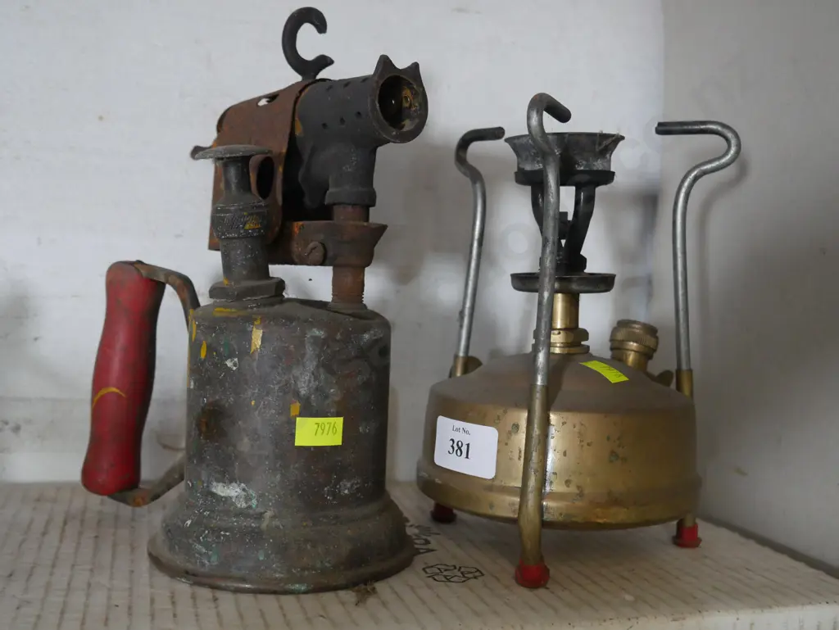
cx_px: 420
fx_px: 970
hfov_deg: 46.8
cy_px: 315
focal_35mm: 40
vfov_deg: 36.0
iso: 2000
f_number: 4.4
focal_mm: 20
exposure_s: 1/60
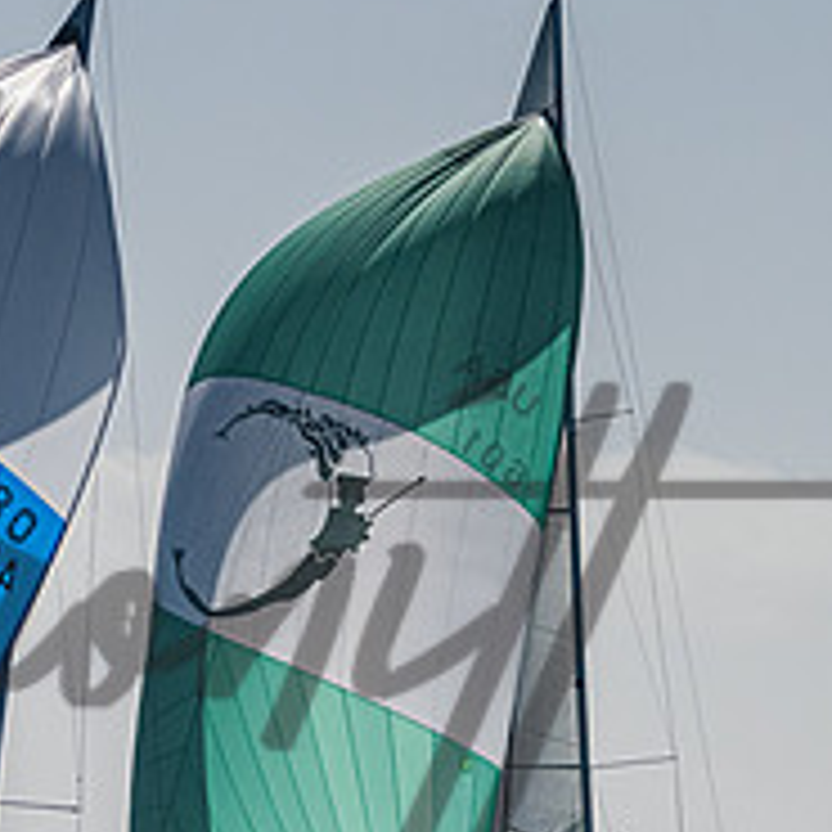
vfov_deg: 2.9
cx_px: 519
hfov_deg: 2.9
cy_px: 350
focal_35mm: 601
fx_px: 16343
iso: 320
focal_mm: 165
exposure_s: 1/8000
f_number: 6.3
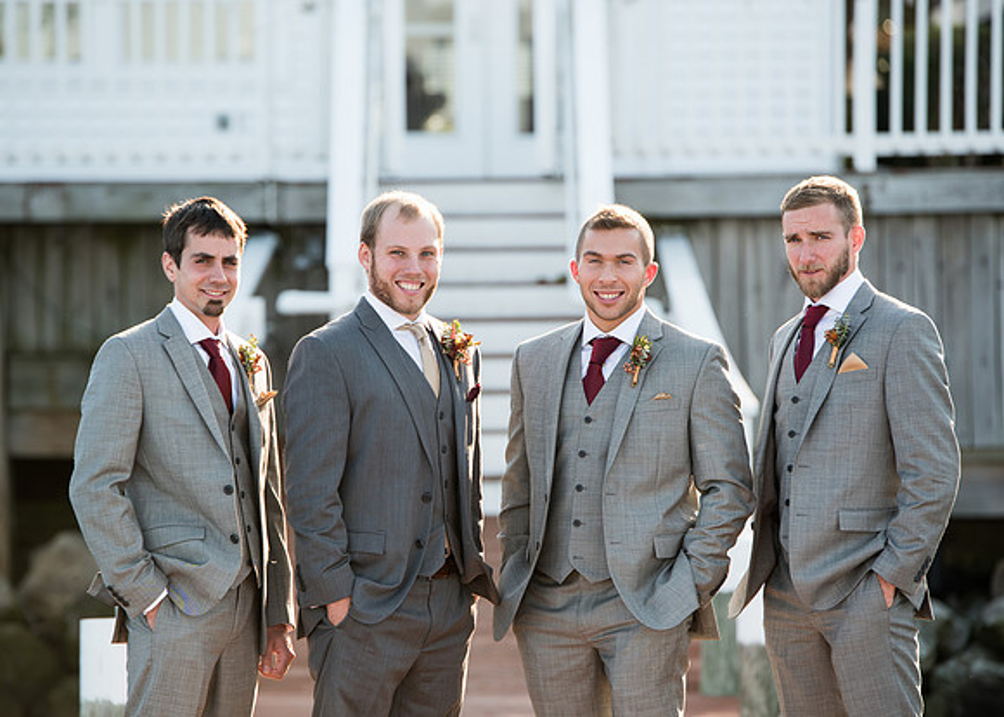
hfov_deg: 9.6
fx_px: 5969
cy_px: 358
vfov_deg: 6.9
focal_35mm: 209
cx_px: 467
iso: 100
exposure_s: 1/250
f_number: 4
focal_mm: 200
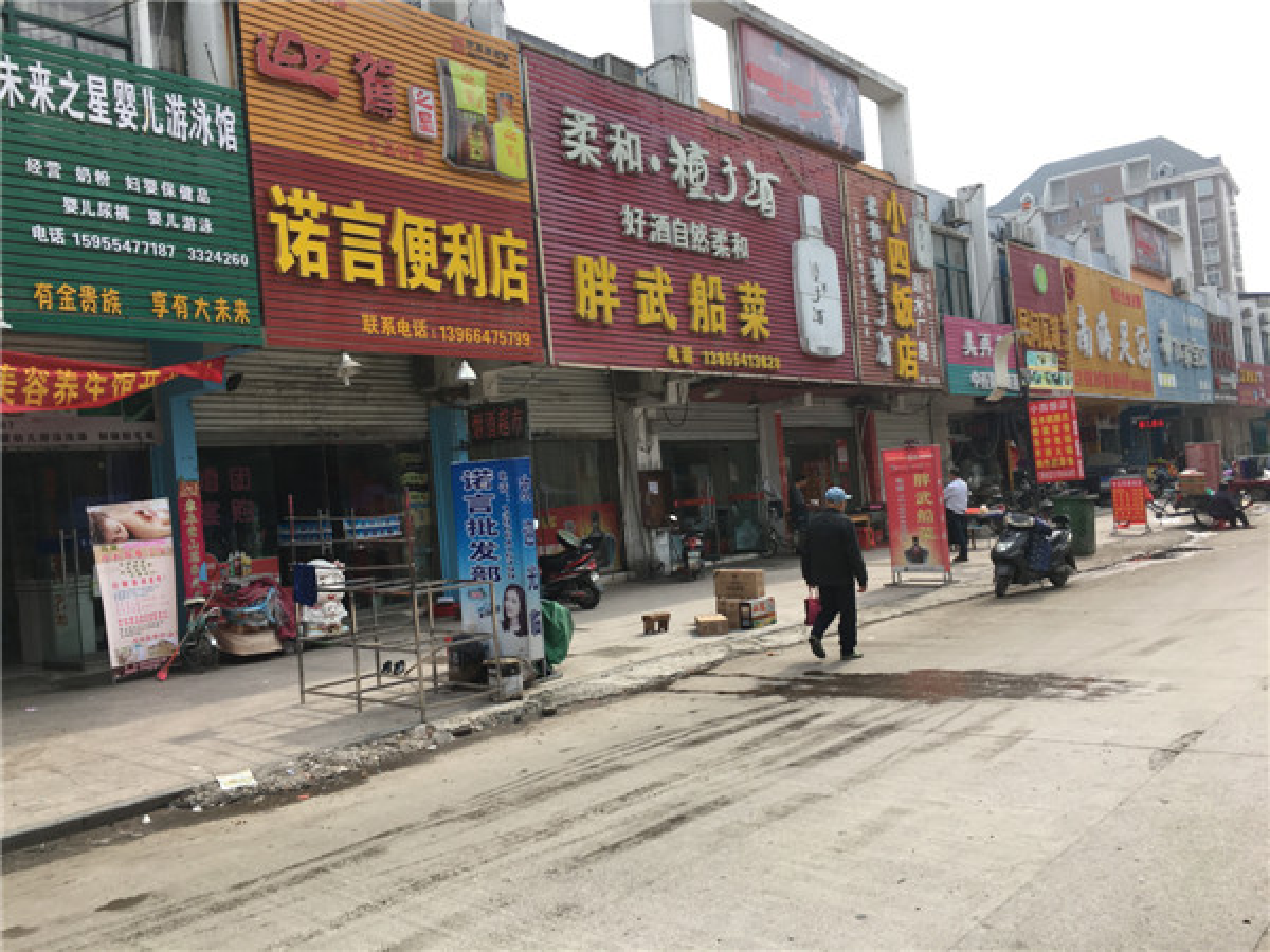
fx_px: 1064
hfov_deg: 61.7
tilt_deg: +0.7
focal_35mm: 29
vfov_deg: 48.2
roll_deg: +4.2
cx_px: 635
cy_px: 476
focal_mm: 4.15
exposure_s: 1/712
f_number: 2.2
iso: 25
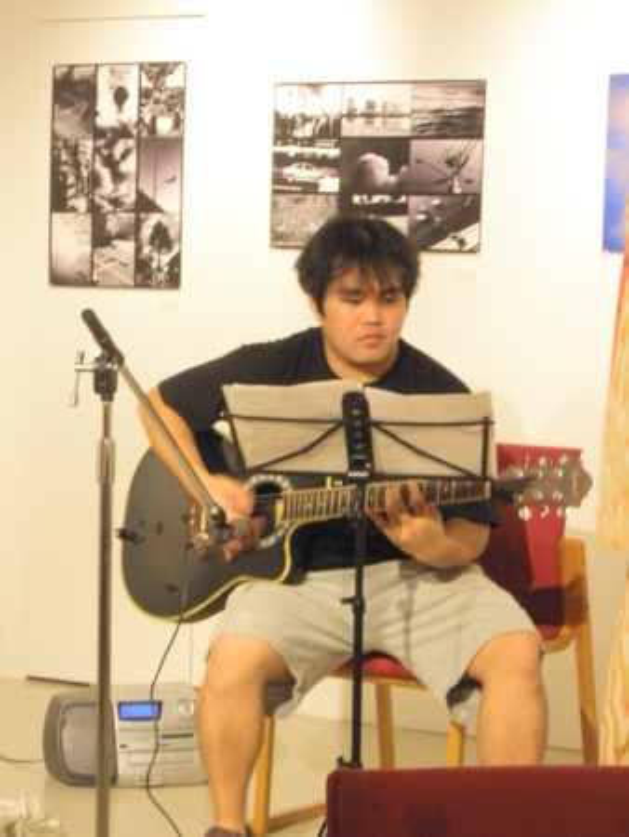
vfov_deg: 19.6
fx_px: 2420
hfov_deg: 14.8
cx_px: 314
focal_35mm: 100
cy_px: 418
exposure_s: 1/15
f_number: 5.1
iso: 200
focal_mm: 17.7
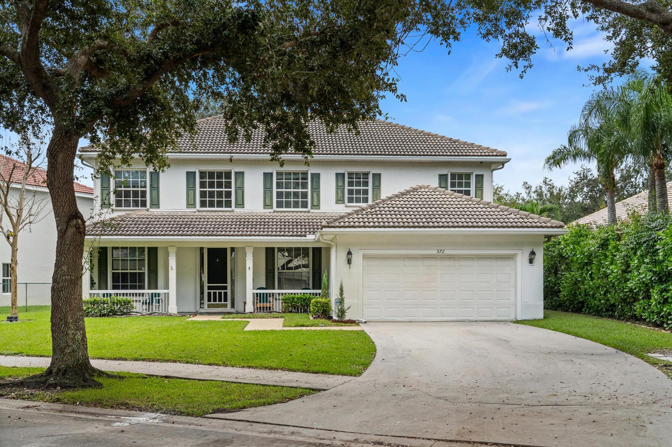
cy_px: 224
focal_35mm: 36
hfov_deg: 53.1
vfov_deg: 36.9
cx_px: 336
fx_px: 672
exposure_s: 1/125
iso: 800
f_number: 7.1
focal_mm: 36
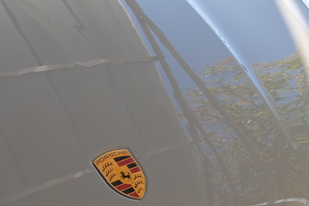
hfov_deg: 20.0
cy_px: 218
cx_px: 119
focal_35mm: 102
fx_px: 875
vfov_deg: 13.2
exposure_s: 1/210
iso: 320
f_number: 5.6
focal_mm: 19.2
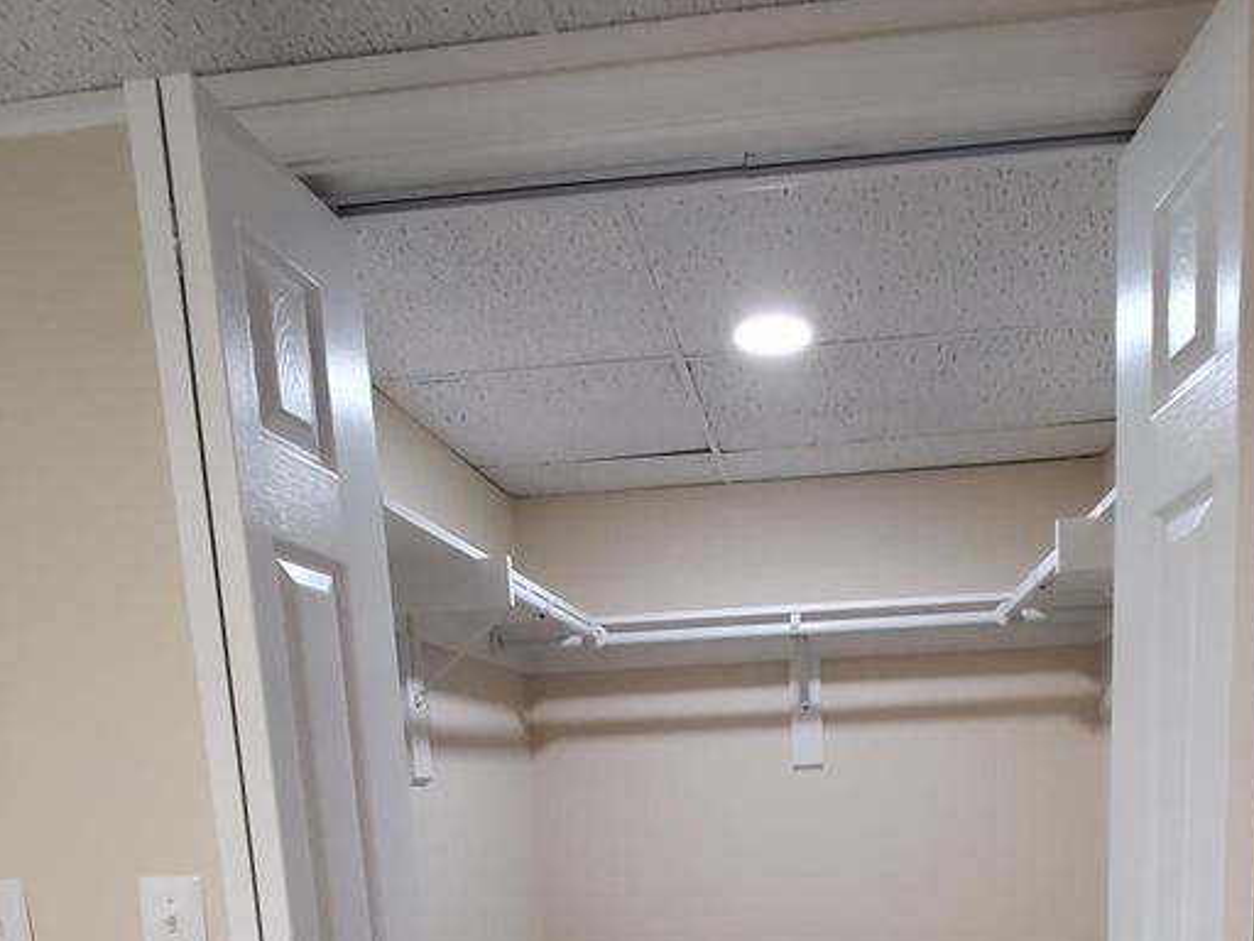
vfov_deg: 45.7
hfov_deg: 66.8
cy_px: 916
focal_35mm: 26
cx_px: 742
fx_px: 942
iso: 200
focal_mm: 1.8
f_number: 2.2
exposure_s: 1/60
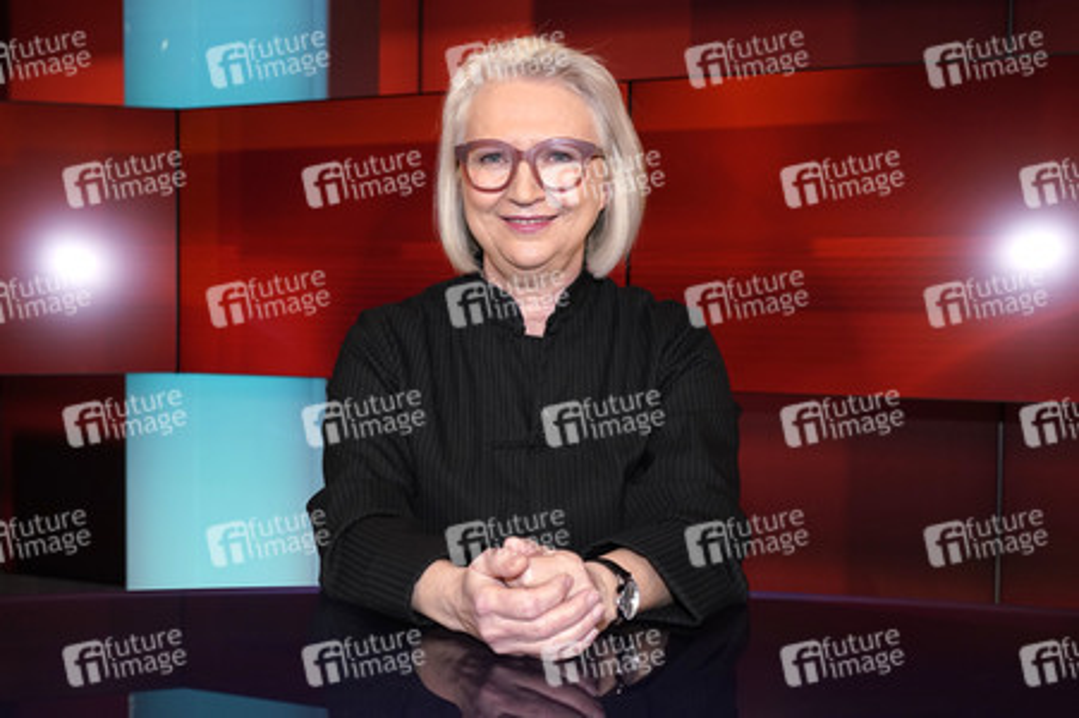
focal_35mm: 33
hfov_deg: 57.3
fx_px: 988
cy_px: 359
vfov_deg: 39.9
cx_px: 540
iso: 1600
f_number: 5.6
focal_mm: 33
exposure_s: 1/125
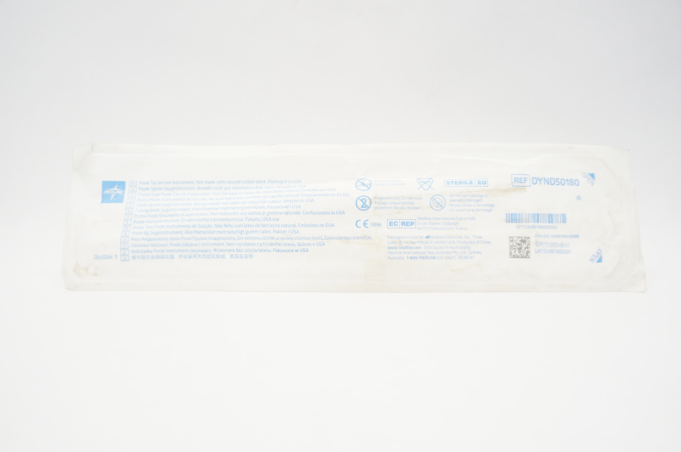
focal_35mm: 27
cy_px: 226
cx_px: 340
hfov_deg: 67.4
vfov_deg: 47.8
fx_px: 510
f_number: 3.5
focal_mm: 18
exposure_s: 1/100
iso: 400
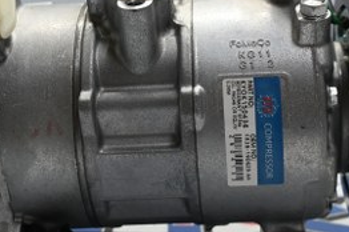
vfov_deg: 17.1
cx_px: 180
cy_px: 63
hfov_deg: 25.7
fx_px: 766
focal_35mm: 79
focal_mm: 23
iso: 360
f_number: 4.2
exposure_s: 1/40
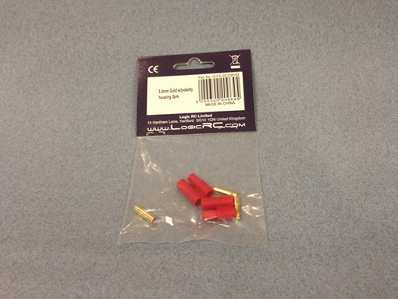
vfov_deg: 42.9
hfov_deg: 55.4
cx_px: 199
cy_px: 150
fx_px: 379
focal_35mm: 33
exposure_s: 1/20
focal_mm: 4.12
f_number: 2.4
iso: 50
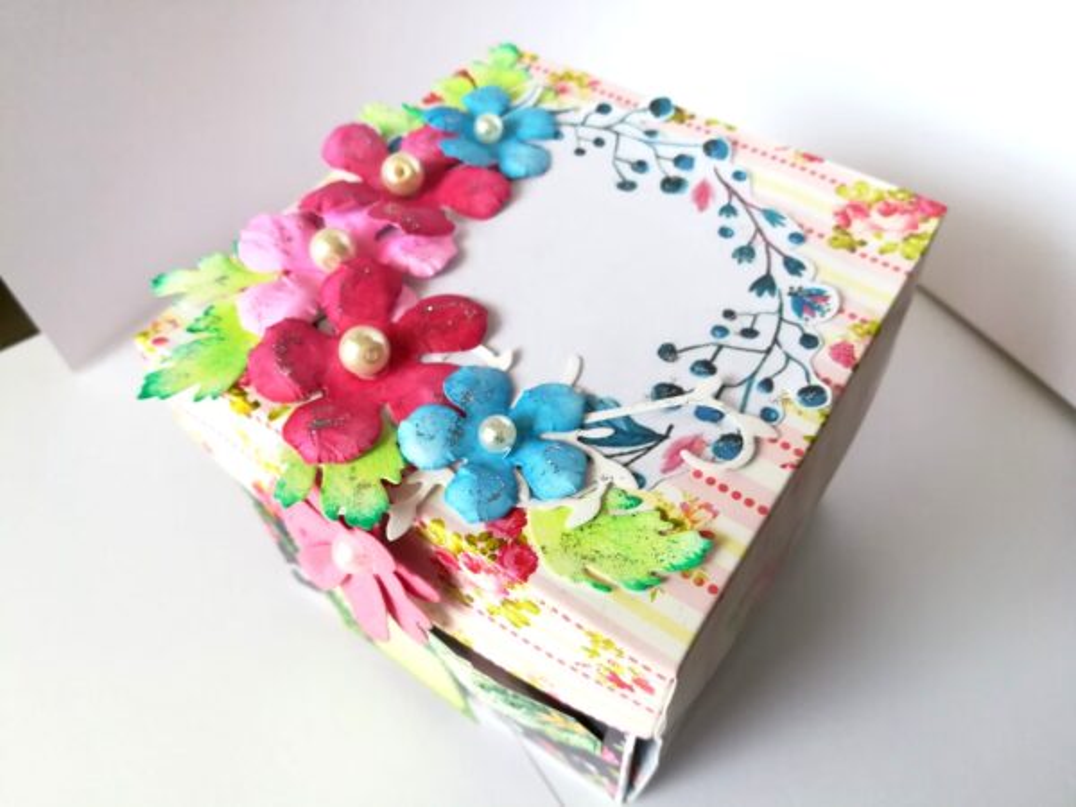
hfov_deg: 67.3
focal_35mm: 26
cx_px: 538
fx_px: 808
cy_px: 404
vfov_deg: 53.1
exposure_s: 1/60
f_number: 2.2
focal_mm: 3.83
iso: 80
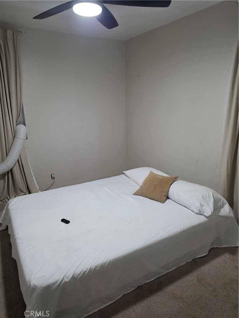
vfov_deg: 73.9
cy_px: 159
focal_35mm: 23
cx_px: 120
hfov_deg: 58.9
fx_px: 212
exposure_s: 1/120
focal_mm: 6.5
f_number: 1.4
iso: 320
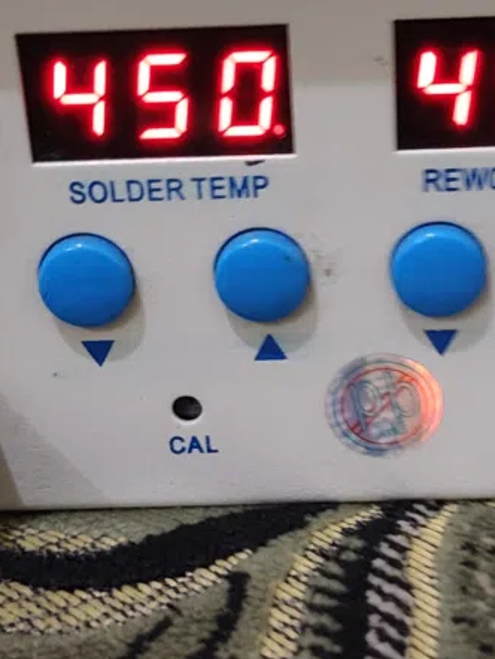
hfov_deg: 20.7
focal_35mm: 71
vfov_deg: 27.4
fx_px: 1352
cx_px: 331
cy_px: 326
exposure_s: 1/20
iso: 3200
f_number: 1.7
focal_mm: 6.07
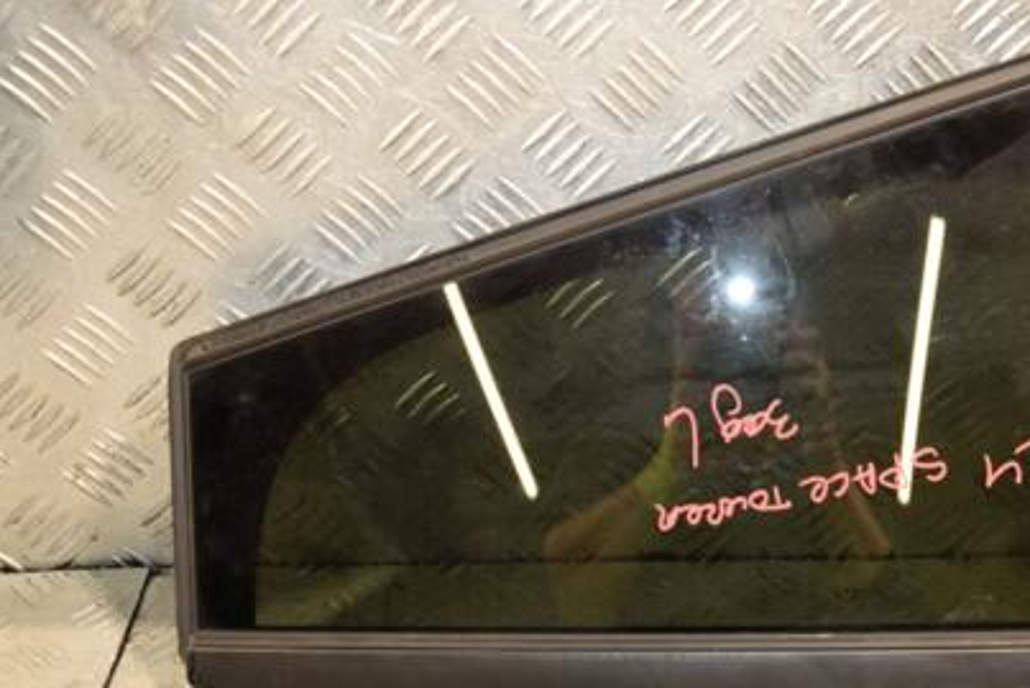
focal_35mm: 67
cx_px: 757
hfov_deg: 29.6
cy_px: 381
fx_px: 1918
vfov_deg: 20.3
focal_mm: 30
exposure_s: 1/125
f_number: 5
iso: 800
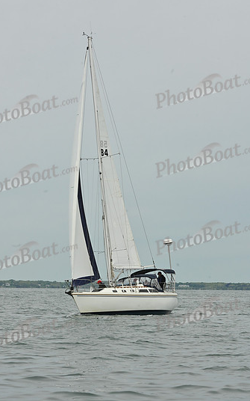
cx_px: 117
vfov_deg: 14.0
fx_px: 1624
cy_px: 208
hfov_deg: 8.8
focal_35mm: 149
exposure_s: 1/800
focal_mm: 135
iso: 320
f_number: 13
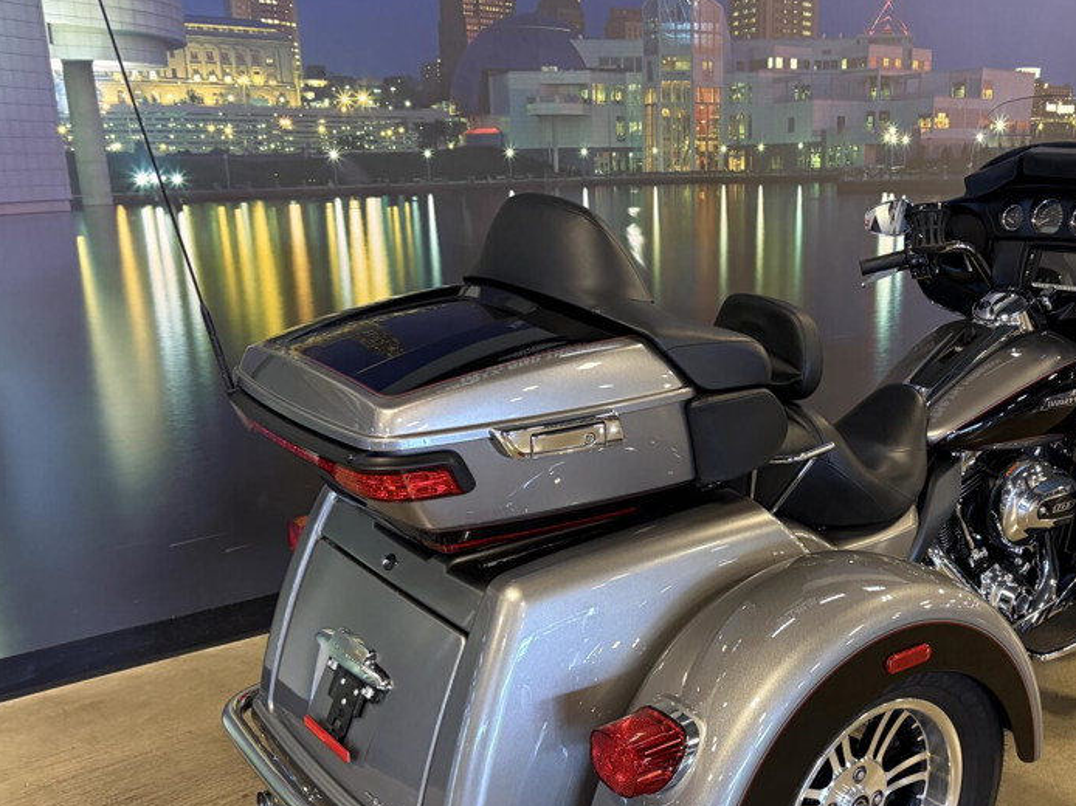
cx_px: 798
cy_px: 516
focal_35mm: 40
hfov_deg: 45.3
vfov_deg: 35.7
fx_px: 1243
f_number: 1.6
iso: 250
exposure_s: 1/60
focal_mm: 5.96
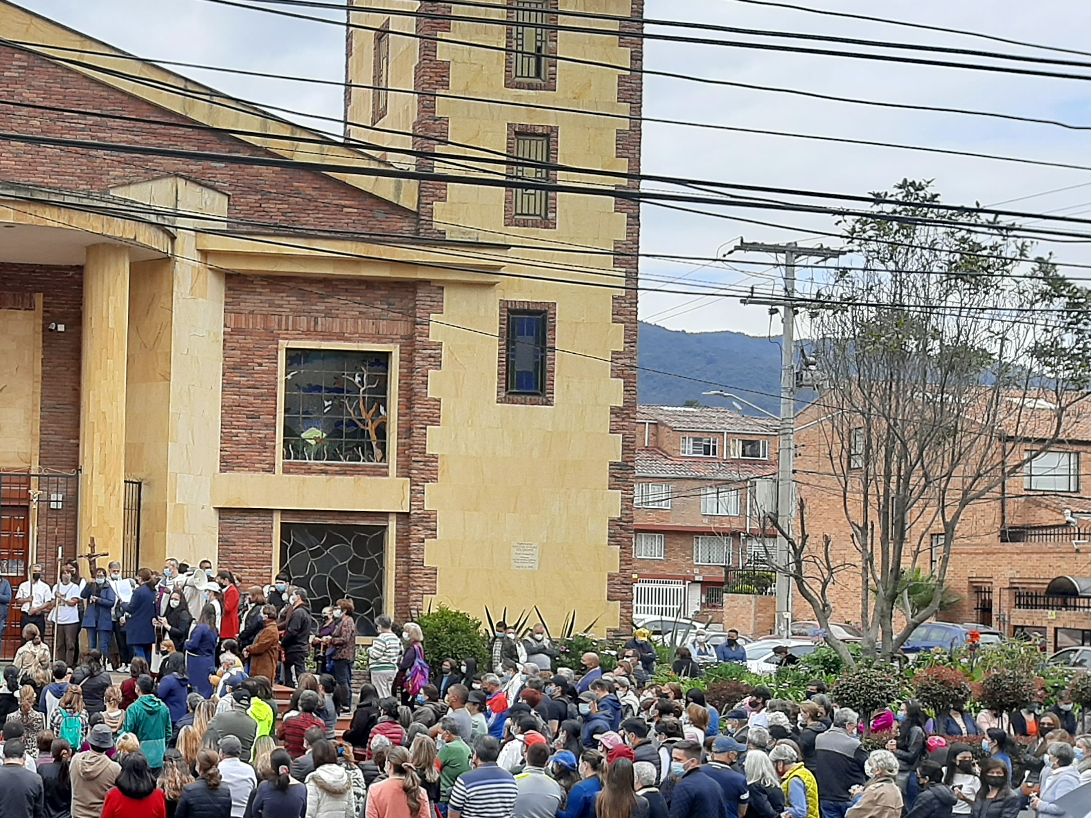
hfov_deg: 36.6
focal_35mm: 49
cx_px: 123
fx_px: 1544
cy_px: 521
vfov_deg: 29.5
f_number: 1.7
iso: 40
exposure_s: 1/1504
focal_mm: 3.93
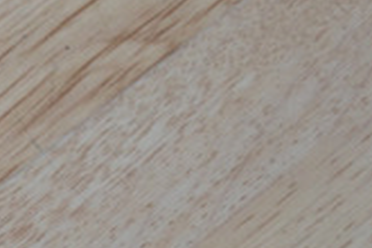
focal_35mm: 327
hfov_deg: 5.9
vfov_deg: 4.2
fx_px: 3379
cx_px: -658
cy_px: -243
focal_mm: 30
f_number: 4.2
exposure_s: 1/50
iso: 400
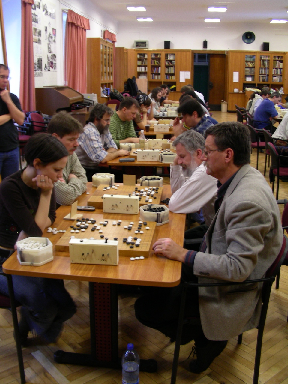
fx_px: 422
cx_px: 144
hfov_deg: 37.7
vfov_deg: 49.0
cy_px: 192
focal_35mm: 38
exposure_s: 1/4
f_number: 3.5
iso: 81
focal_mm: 6.3
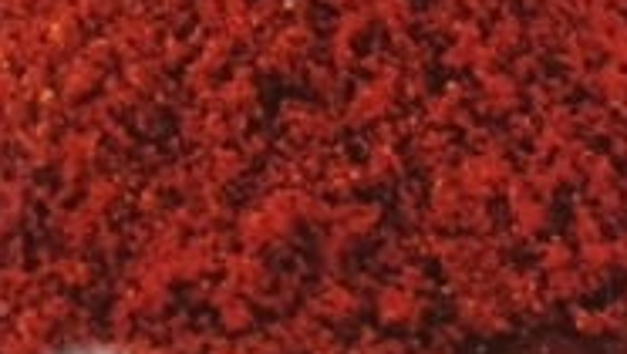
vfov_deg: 6.9
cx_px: 37
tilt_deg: -79.1
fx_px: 2895
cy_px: 479
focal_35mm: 174
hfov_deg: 12.3
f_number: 2.2
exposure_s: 1/30
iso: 200
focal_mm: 4.15
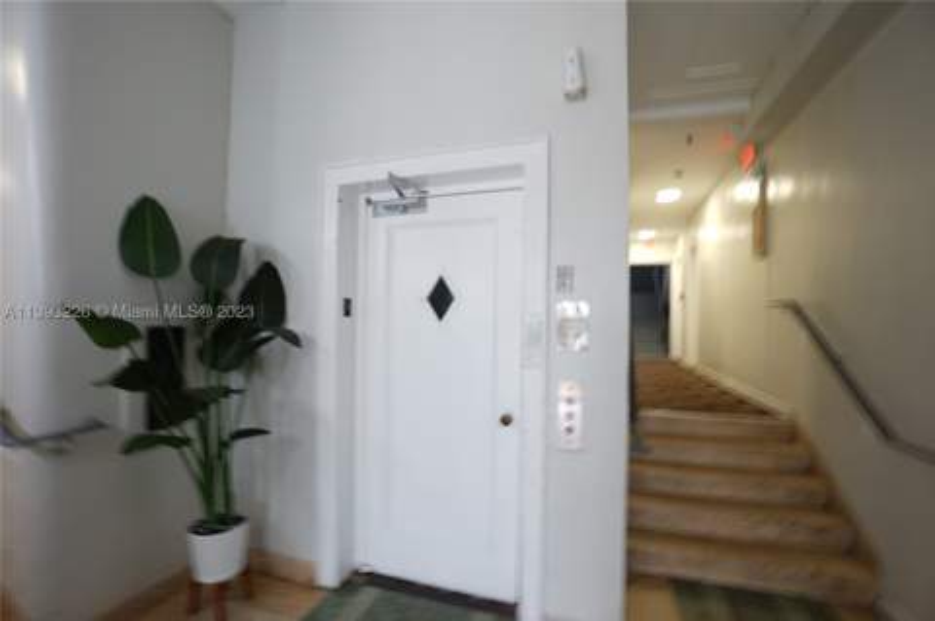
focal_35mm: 15
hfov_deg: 100.4
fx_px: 389
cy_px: 310
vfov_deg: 77.2
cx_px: 468
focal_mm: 10
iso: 80
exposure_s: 1/3
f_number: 6.3
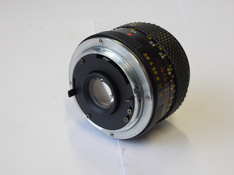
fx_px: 406
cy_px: 88
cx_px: 117
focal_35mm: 60
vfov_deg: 24.4
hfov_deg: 32.2
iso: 400
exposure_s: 1/25
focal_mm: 30
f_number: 10
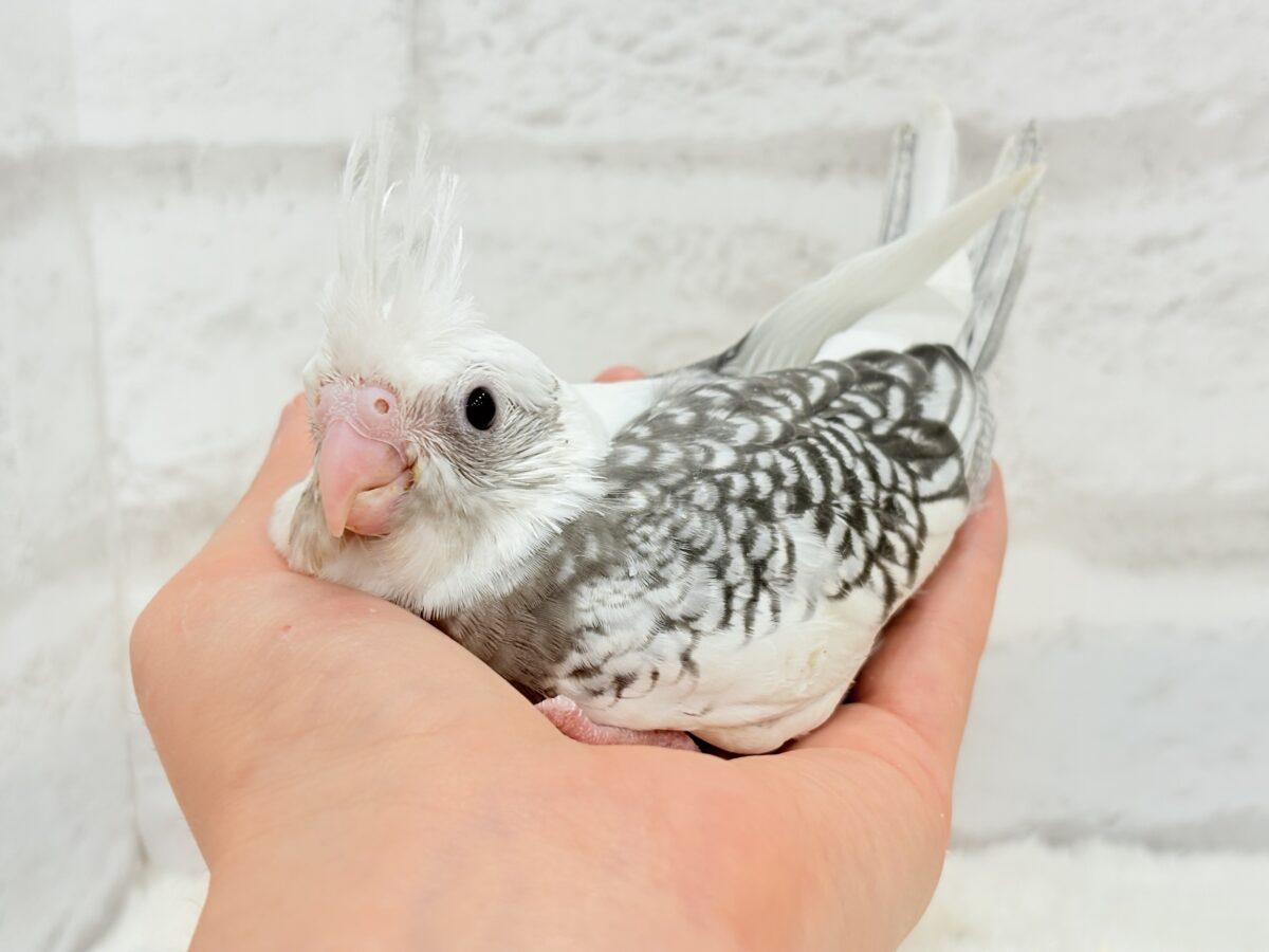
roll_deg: +2.6
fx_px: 1906
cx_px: 634
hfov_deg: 36.8
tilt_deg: -8.0
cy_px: 476
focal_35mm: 52
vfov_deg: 28.0
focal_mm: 5.96
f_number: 1.6
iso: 64
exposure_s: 1/100
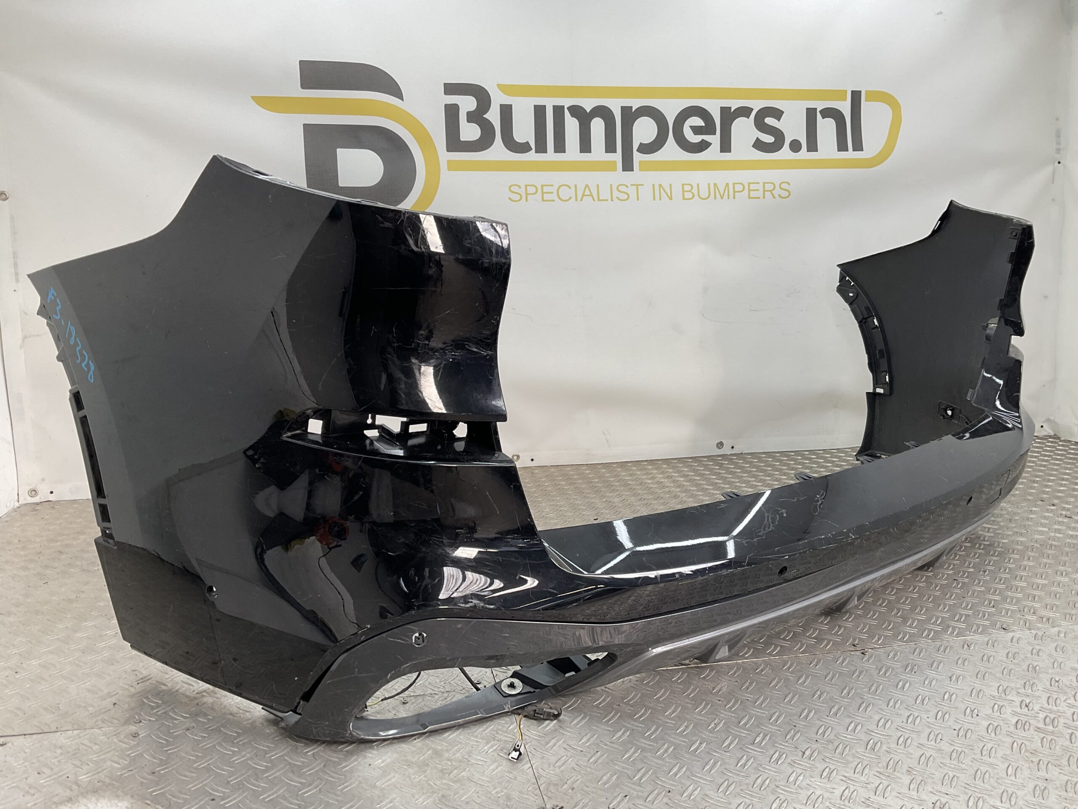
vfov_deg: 48.2
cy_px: 404
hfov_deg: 61.7
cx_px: 539
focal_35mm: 29
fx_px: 903
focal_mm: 3
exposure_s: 1/120
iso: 25
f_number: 1.8
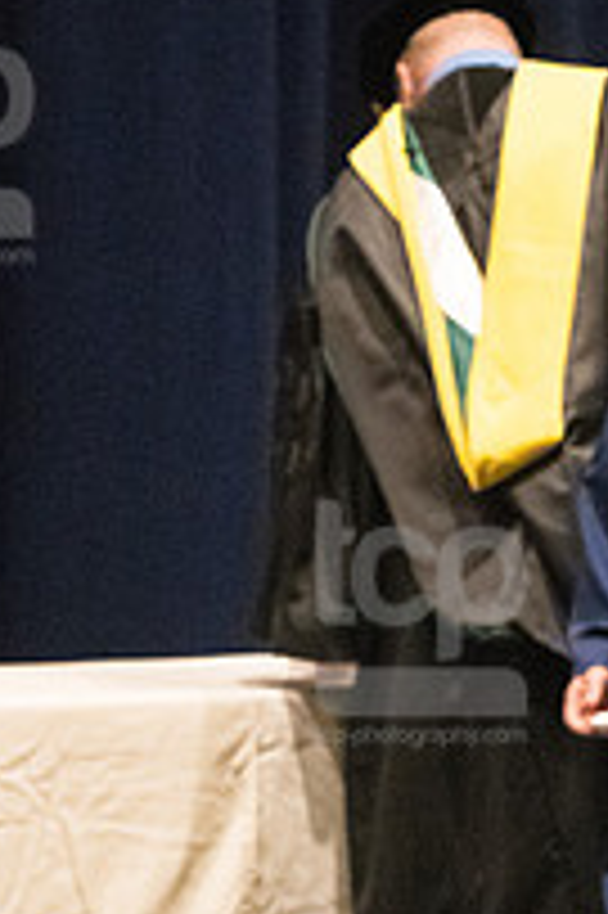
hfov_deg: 2.8
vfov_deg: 4.1
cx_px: 421
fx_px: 12637
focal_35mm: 498
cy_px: 621
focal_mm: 150
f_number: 4.5
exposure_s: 1/250
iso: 8000
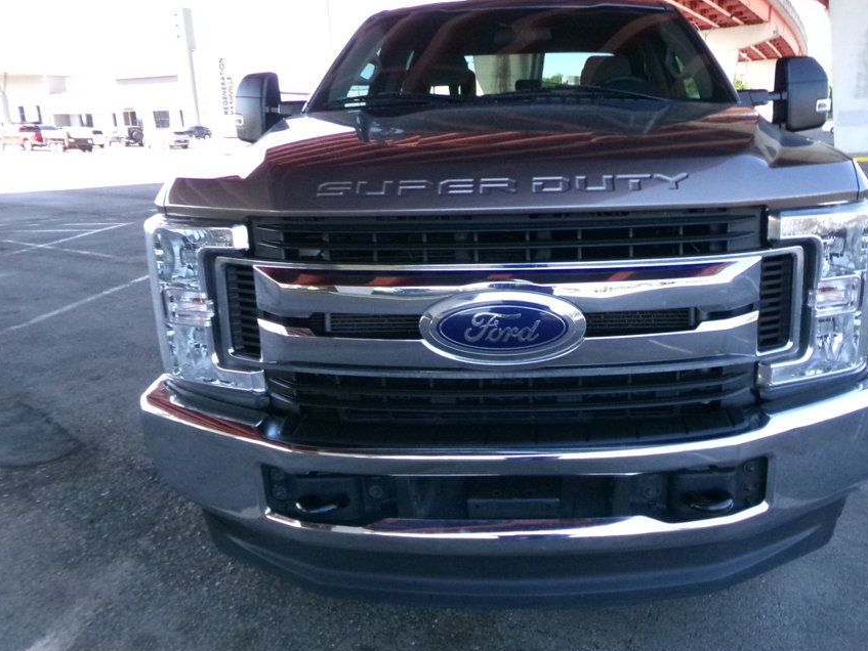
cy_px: 311
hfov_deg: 61.1
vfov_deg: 48.2
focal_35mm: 29
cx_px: 522
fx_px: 727
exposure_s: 1/60
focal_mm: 4.3
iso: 772
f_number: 11.07
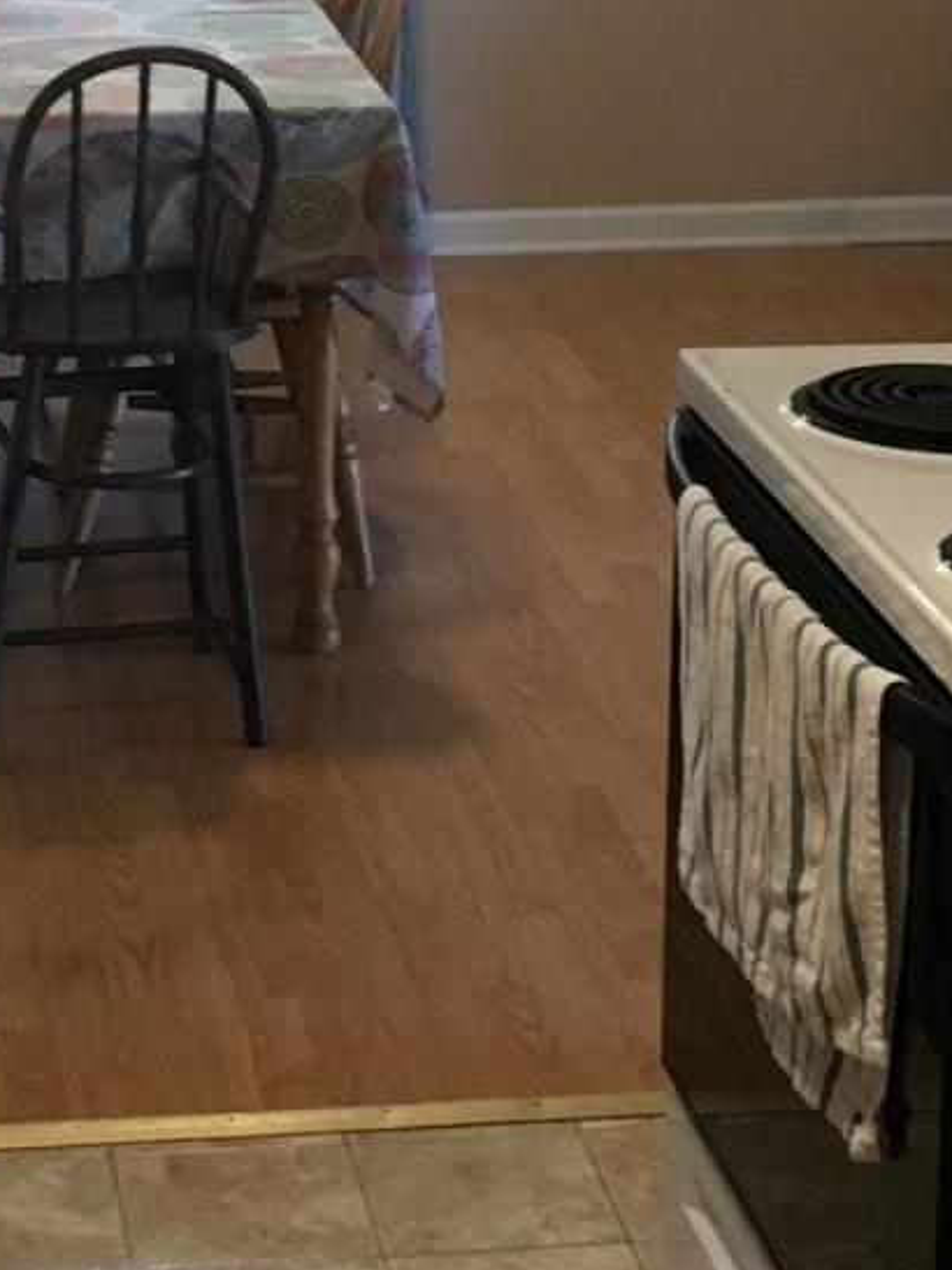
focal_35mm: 106
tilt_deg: -12.5
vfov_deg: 18.2
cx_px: 225
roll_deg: -0.9
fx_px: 3888
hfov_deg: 13.9
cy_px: 88
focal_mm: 4.15
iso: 100
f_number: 2.2
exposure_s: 1/30
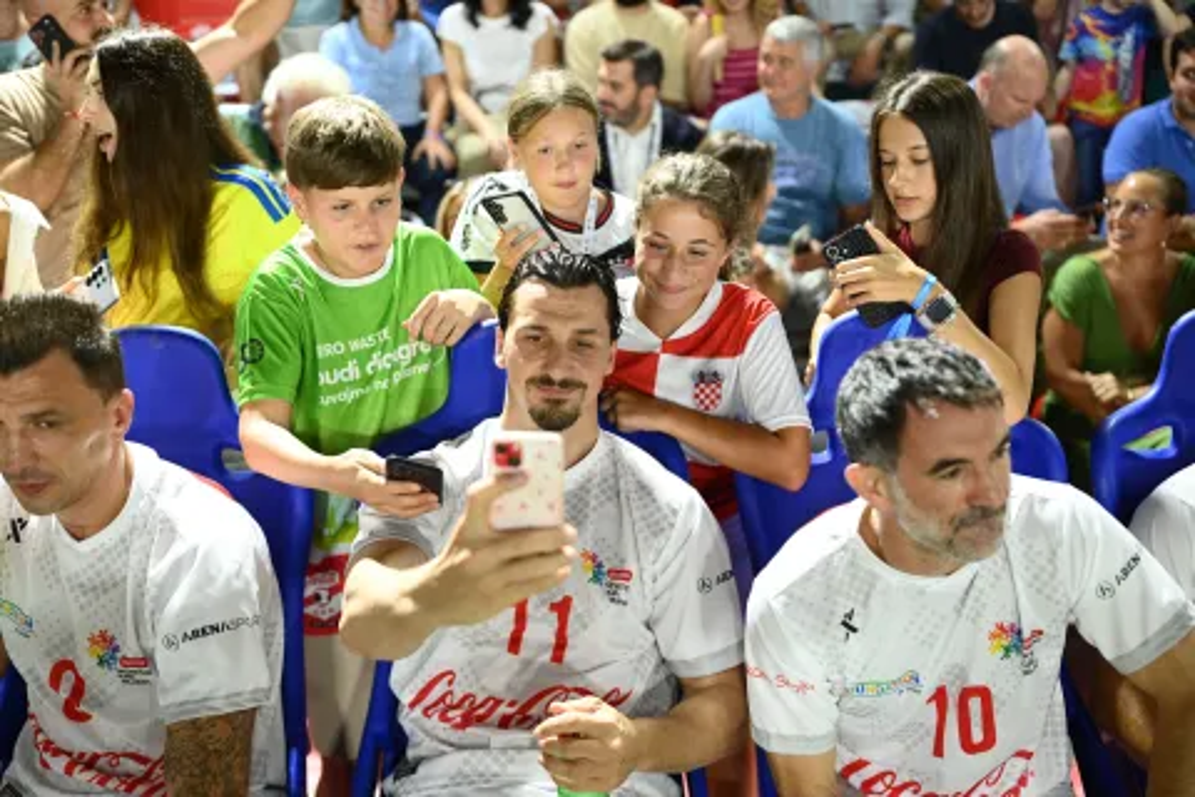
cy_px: 398
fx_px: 1328
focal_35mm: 40
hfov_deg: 48.5
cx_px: 598
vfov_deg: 33.4
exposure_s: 1/320
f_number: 1.8
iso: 640
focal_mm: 40
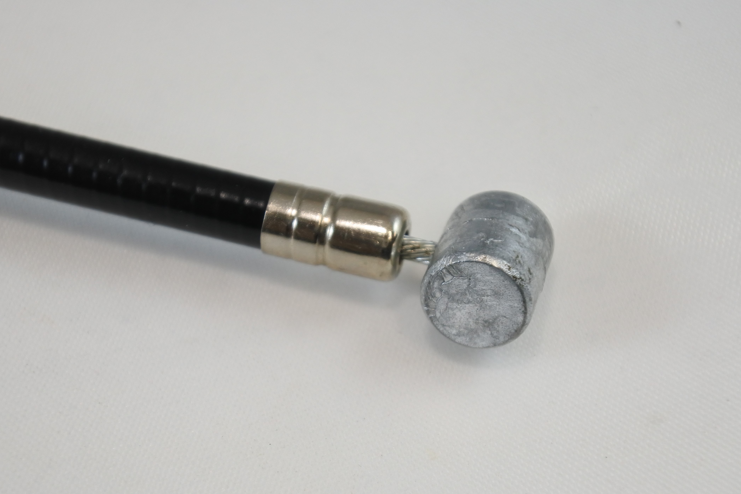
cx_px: 365
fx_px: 1338
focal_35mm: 65
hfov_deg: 31.0
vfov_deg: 20.9
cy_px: 276
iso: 400
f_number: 4.8
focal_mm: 21.8
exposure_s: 1/160
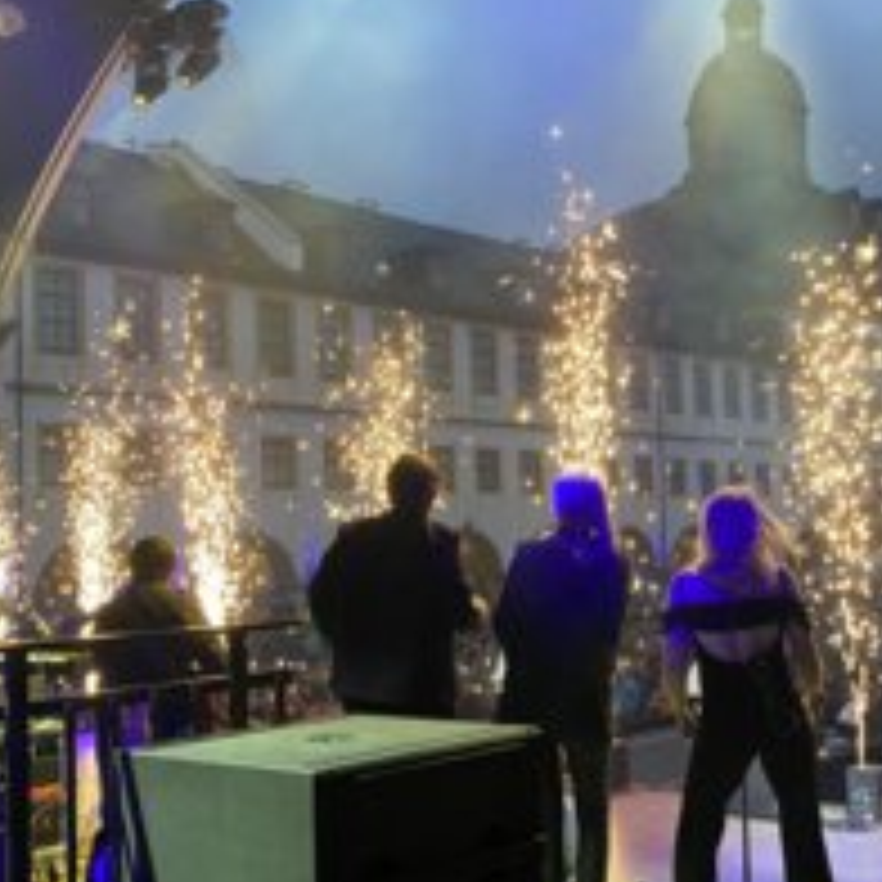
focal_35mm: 47
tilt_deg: +2.9
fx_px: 1355
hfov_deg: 35.8
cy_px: 477
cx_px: 562
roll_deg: +1.6
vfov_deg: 36.0
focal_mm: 4.25
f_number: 1.8
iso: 80
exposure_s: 1/57
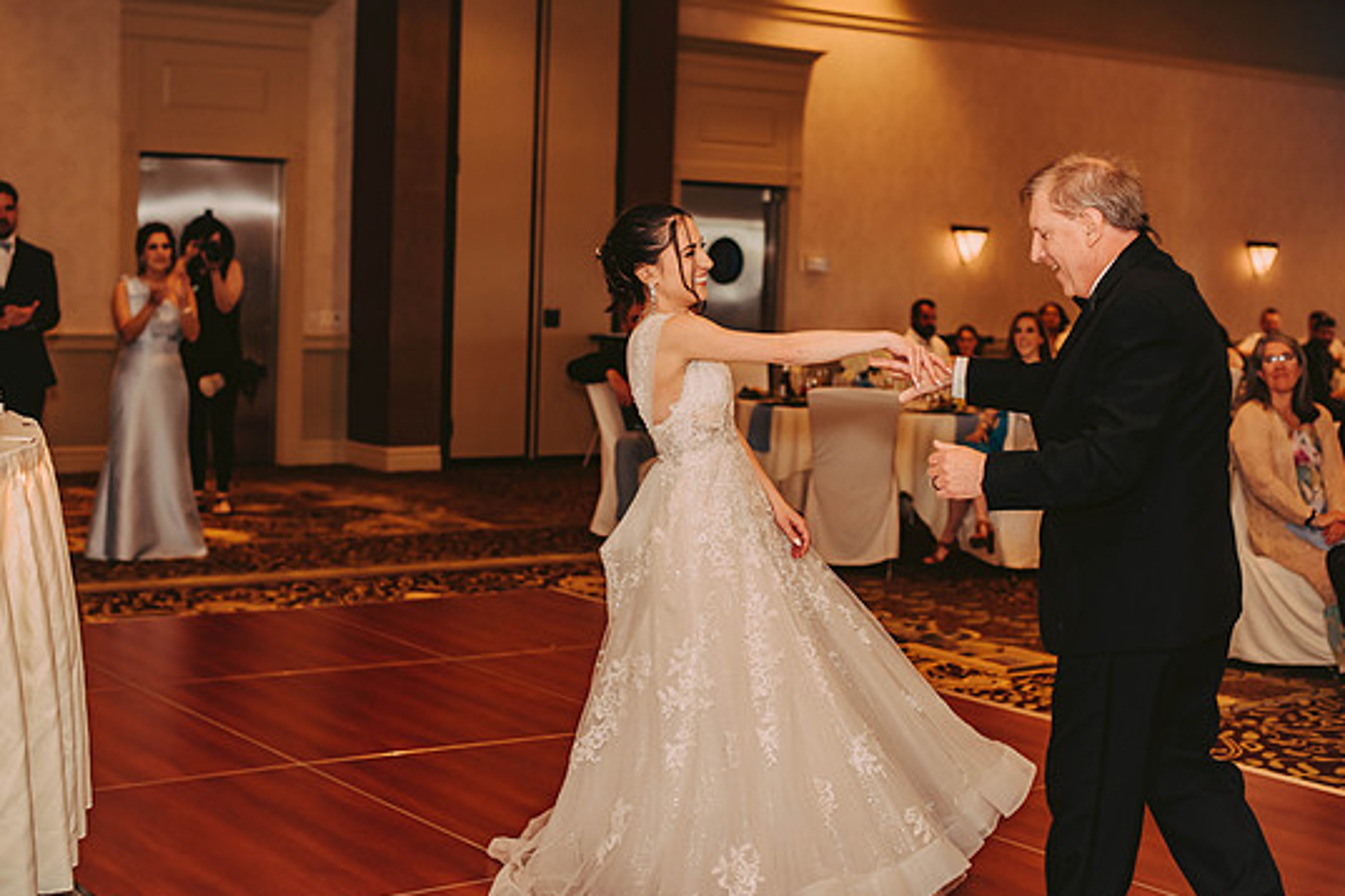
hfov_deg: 36.9
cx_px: 666
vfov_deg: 25.1
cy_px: 454
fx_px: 2017
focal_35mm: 54
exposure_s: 1/125
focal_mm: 50
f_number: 2.5
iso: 800
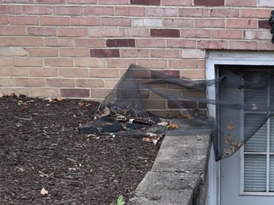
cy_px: 182
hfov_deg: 19.8
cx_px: 272
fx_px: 760
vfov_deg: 15.2
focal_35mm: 96
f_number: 6.3
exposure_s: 1/160
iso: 400
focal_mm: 30
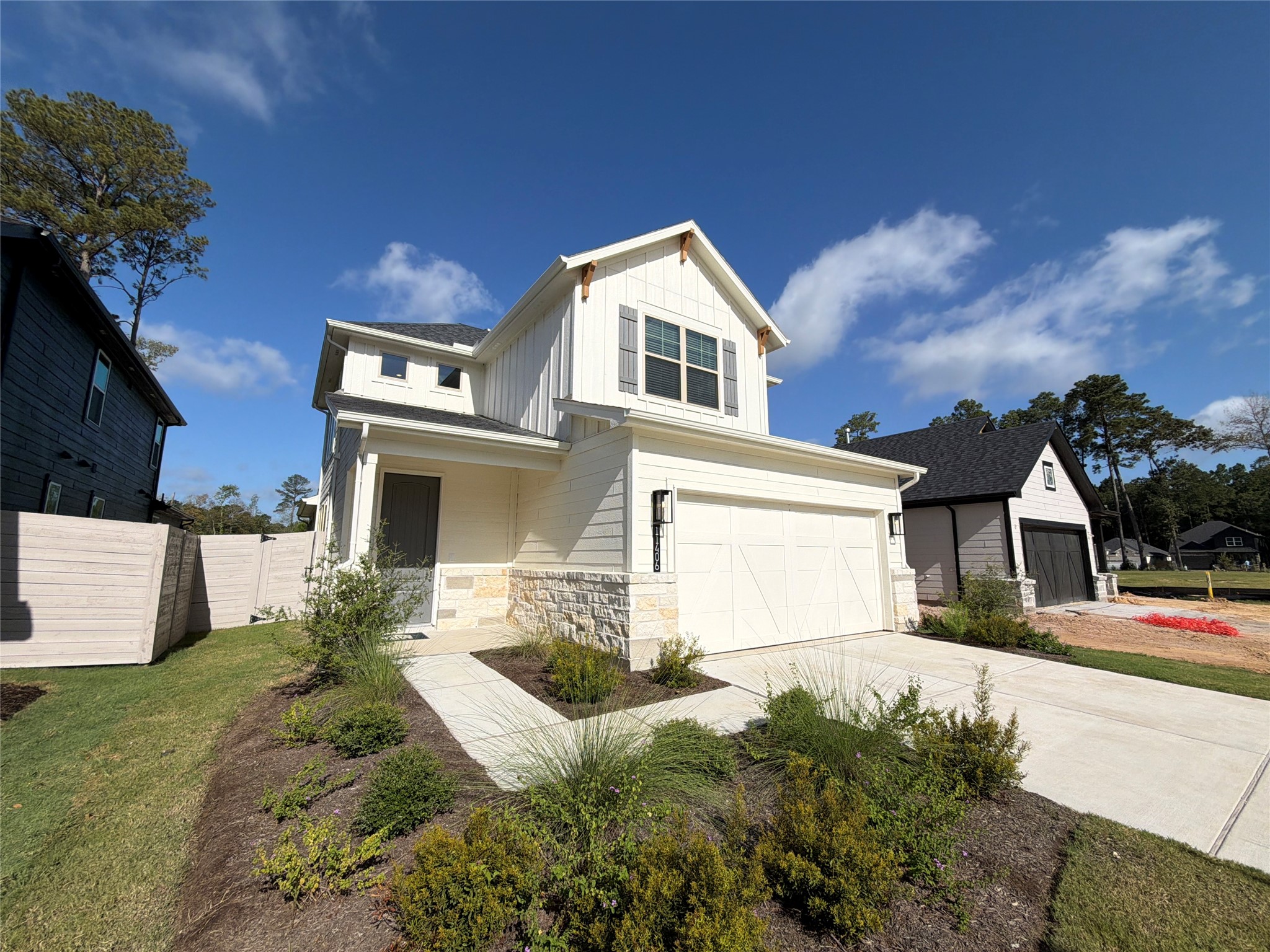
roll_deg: -0.4
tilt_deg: +8.3
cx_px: 635
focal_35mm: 14
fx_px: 514
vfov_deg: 85.7
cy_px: 476
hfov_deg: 102.1
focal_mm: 2.22
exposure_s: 1/1795
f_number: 2.2
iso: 20
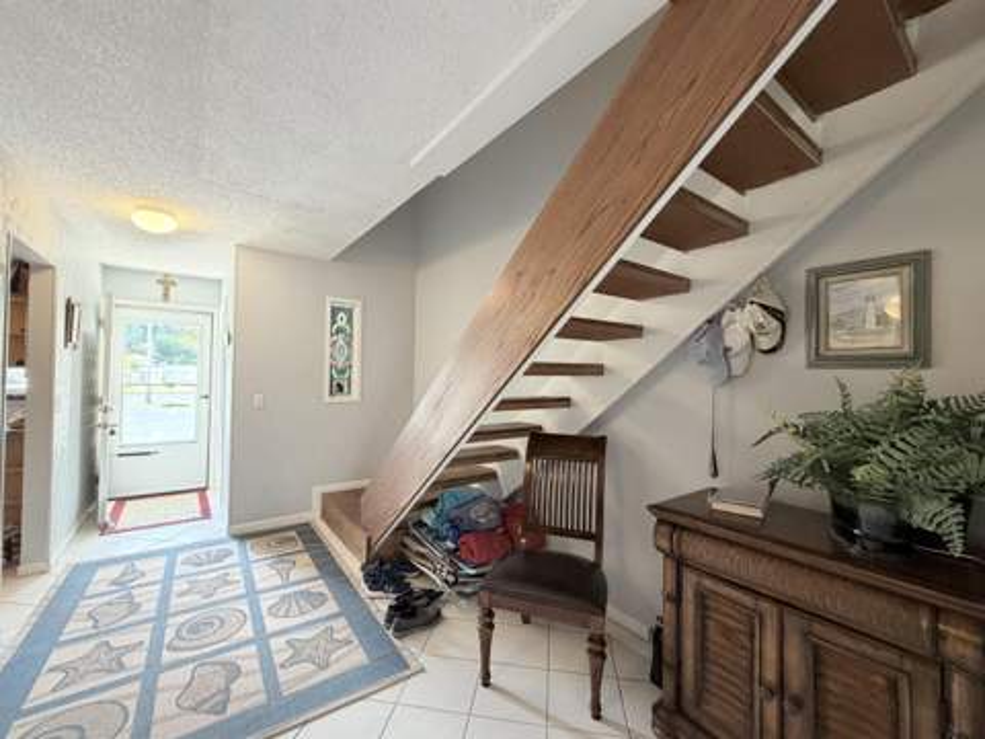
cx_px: 492
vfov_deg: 85.7
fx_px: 398
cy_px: 370
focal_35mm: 14
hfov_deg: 102.1
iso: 250
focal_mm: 2.22
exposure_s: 1/60
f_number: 2.2
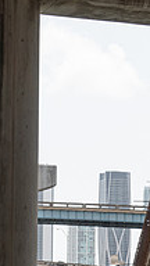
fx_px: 1230
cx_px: 108
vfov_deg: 12.3
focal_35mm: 174
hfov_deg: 7.0
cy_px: 232
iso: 125
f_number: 7.1
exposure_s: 1/250
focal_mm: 20.05
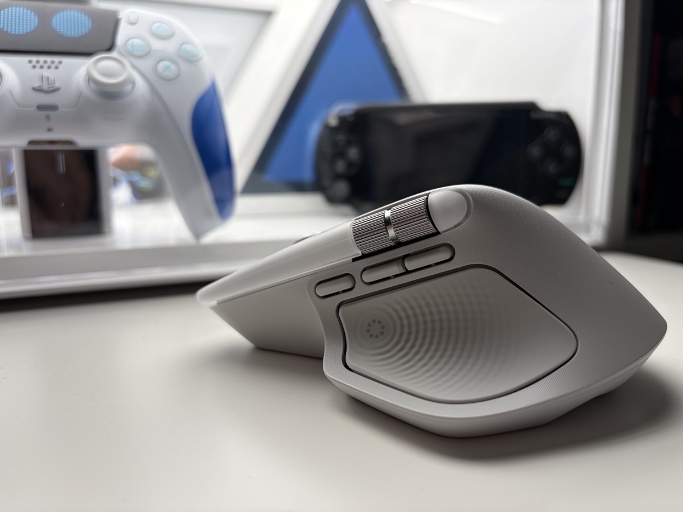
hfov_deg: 67.3
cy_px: 256
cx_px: 342
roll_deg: +0.6
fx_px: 513
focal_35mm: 26
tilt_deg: -9.1
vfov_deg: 53.1
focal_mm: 5.96
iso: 50
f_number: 1.6
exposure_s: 1/111
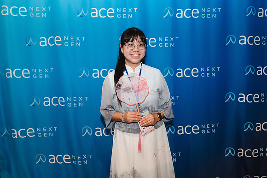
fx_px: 266
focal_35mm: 36
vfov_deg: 37.0
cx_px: 134
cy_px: 89
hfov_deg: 53.4
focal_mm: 35
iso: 3200
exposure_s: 1/200
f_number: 3.5
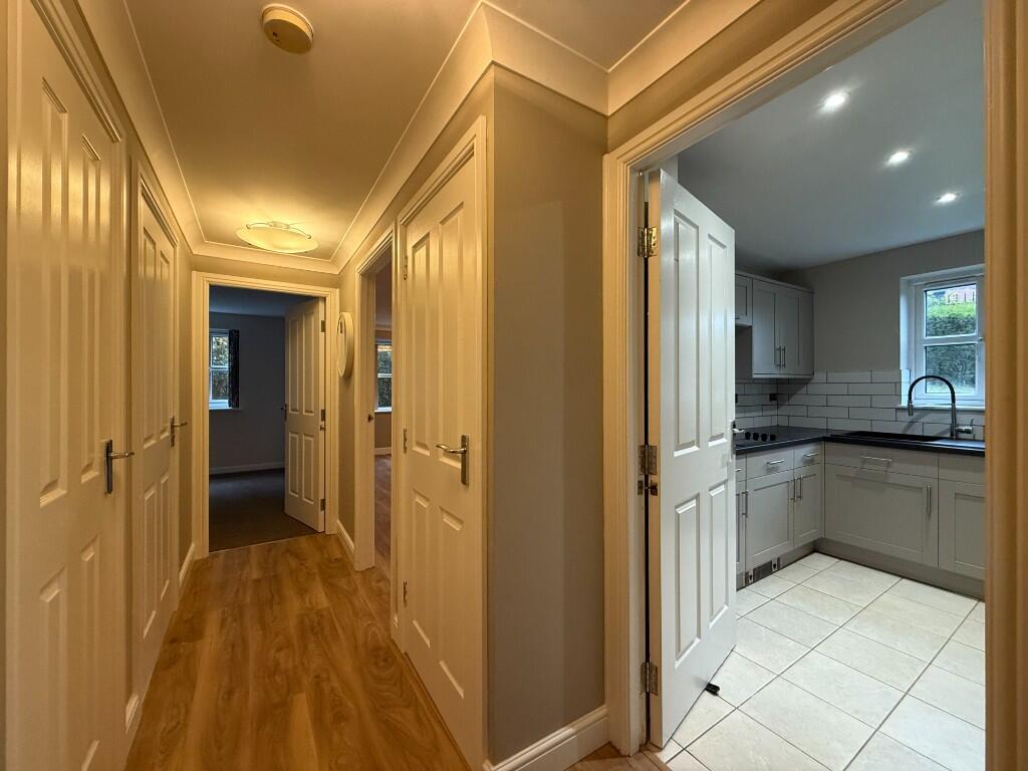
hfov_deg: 102.1
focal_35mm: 14
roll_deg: +0.0
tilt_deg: +0.6
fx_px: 416
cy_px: 386
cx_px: 514
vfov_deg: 85.7
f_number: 2.2
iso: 500
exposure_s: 1/100
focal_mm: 2.22
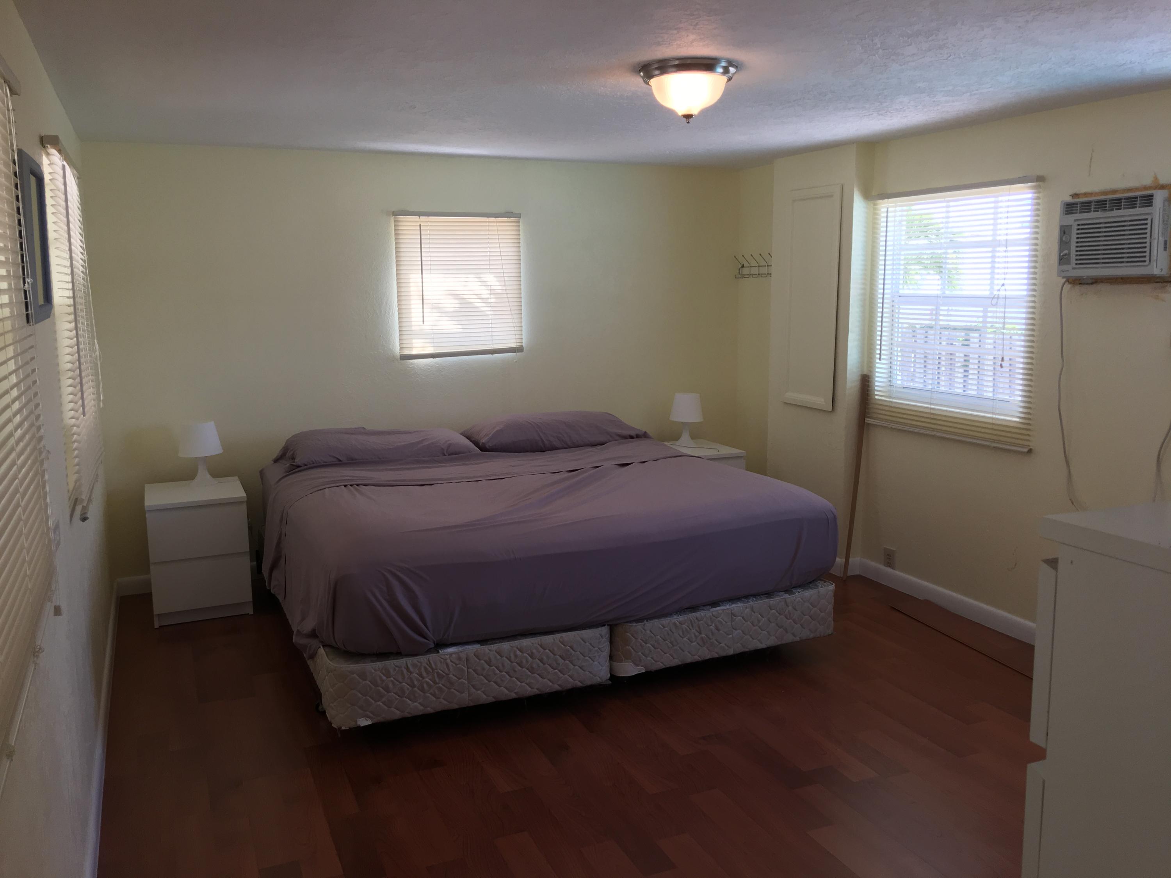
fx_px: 981
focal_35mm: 29
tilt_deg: -8.2
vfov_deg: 48.2
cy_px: 439
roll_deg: +0.6
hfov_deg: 61.7
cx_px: 586
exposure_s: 1/120
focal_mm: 4.15
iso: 40
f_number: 2.2
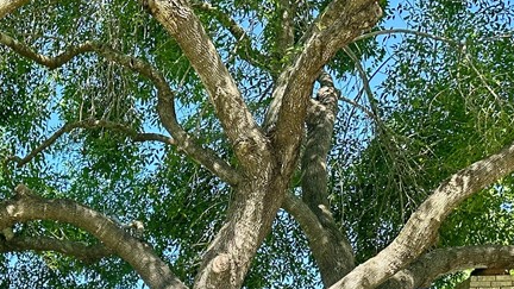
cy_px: 436
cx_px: 48
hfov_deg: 32.1
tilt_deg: +4.4
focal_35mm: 62
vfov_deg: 17.4
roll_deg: -0.4
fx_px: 845
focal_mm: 6.86
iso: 80
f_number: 1.78
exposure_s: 1/1019
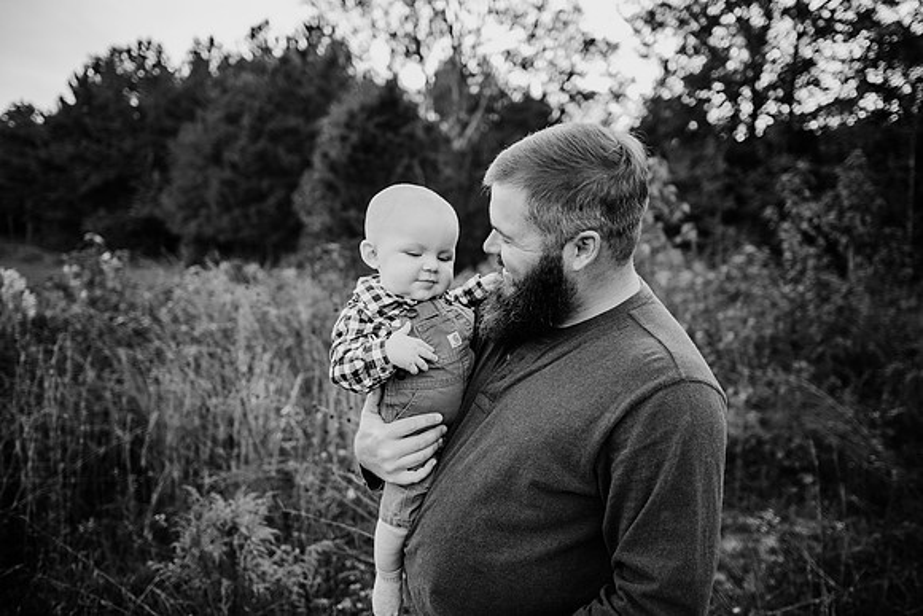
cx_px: 462
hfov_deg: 73.7
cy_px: 308
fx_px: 615
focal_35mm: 24
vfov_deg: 53.2
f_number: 2.2
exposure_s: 1/640
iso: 200
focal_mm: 24
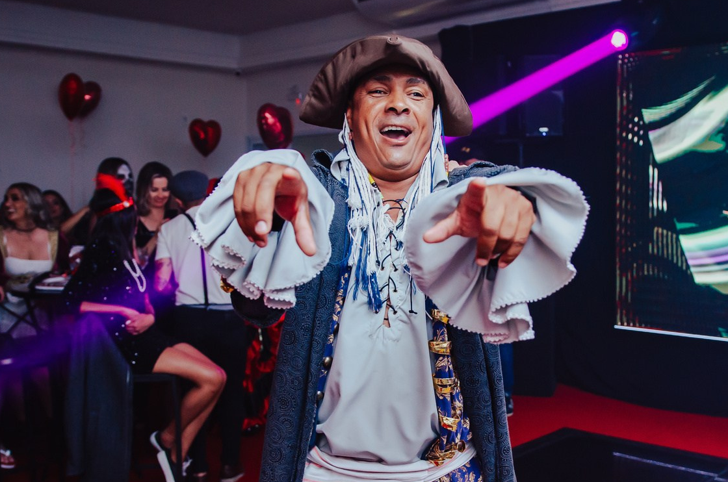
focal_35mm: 41
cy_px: 306
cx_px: 430
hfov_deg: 47.3
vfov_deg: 32.3
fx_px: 827
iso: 500
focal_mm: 18
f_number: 2
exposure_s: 1/250
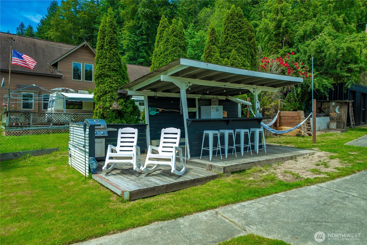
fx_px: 245
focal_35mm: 24
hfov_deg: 73.7
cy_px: 122
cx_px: 184
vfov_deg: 53.2
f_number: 7.1
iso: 80
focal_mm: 24
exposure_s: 1/80
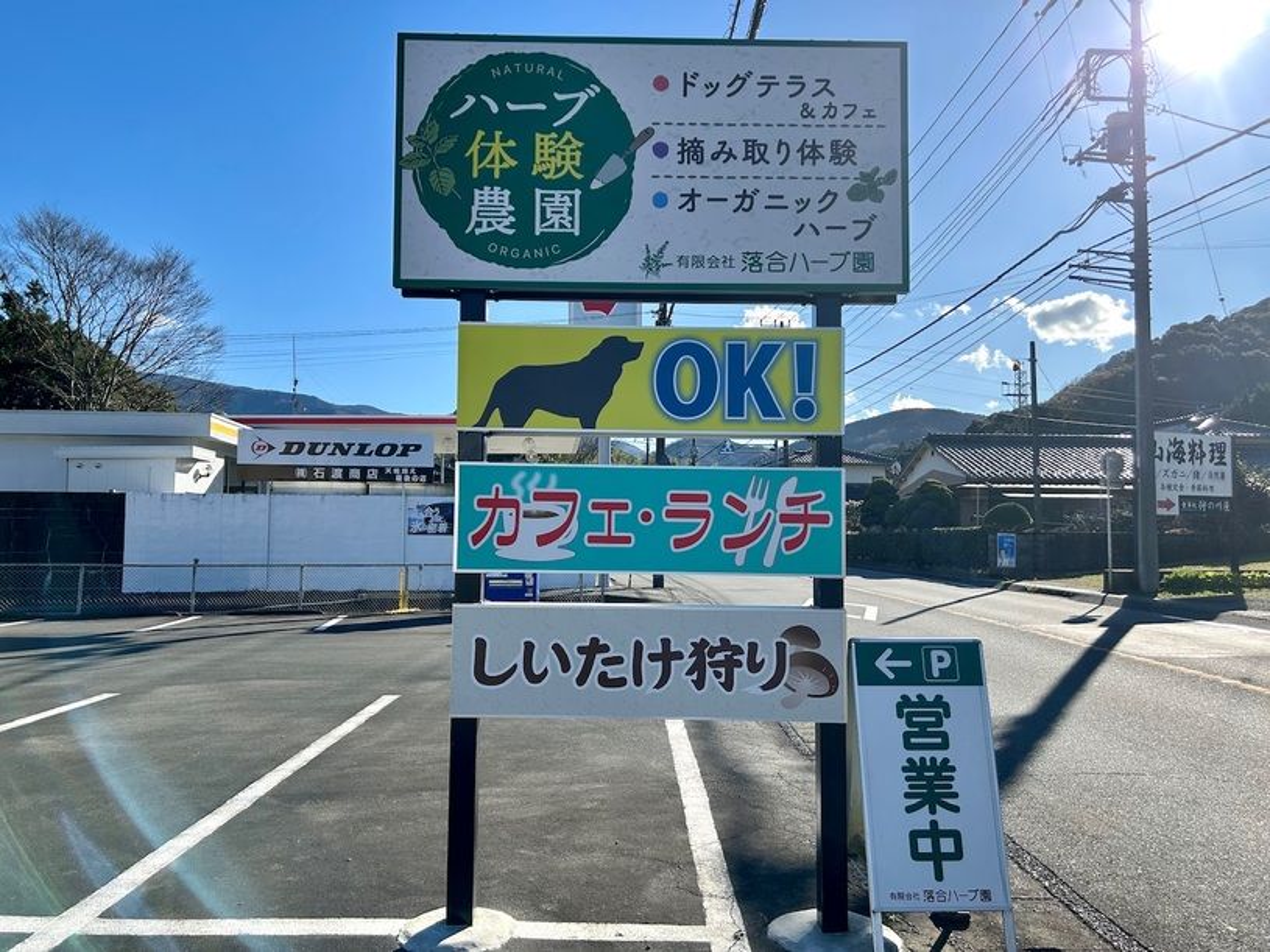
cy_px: 476
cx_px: 635
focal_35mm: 26
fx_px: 954
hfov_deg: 67.3
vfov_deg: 53.1
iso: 50
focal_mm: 5.7
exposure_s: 1/2632
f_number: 1.5
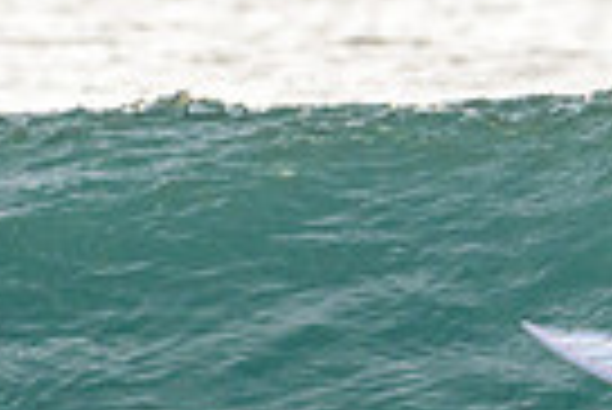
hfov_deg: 0.8
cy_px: 356
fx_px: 44468
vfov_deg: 0.5
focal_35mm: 2613
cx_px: 756
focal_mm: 500
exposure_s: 1/2000
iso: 640
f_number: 5.6
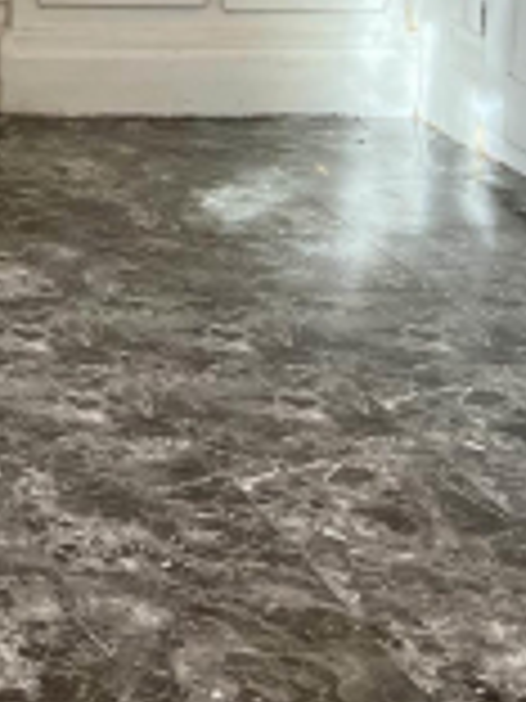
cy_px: -306
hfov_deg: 12.0
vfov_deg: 16.4
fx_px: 2249
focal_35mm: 111
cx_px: -488
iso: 80
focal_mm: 5.7
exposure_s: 1/60
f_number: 1.5
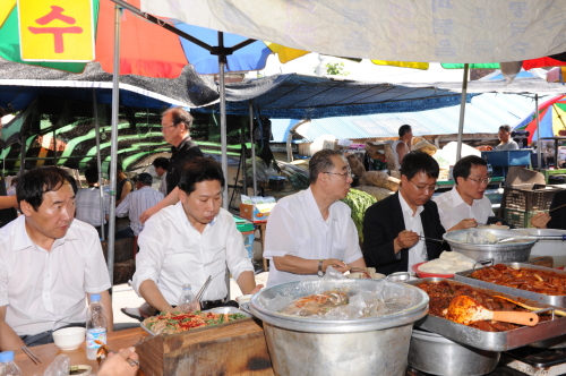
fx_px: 628
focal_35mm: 40
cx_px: 283
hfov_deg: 48.5
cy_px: 188
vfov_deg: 33.3
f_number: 9
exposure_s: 1/125
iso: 400
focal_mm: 40
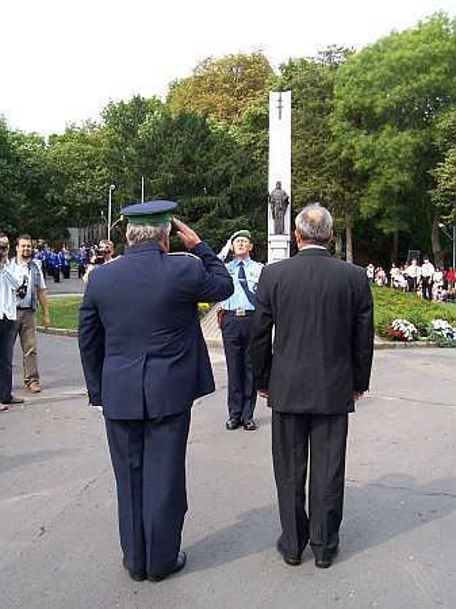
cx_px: 228
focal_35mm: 34
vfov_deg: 54.0
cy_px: 304
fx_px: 598
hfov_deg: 41.8
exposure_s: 1/180
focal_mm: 5.6
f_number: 5.6
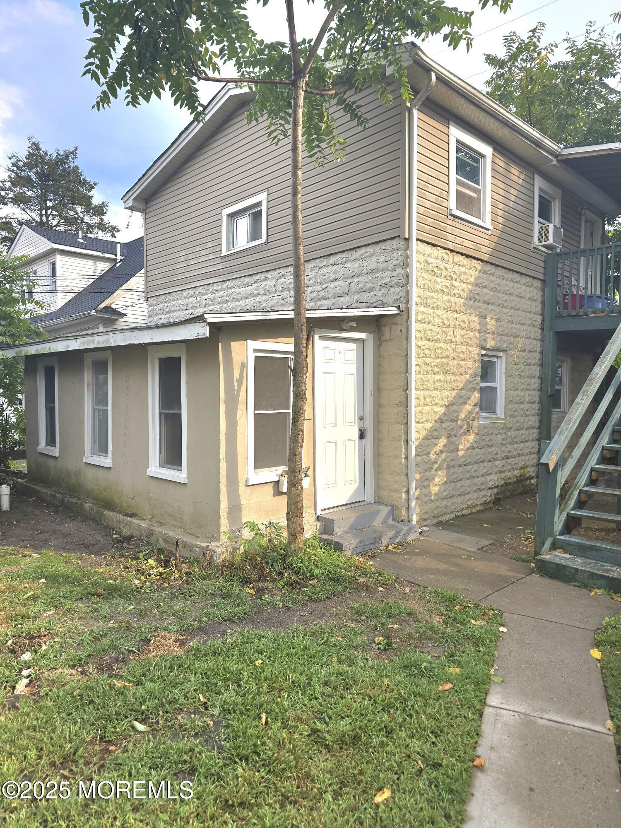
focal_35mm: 23
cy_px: 414
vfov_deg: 73.9
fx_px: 550
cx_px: 310
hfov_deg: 58.9
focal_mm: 6.3
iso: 12
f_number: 1.7
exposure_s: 1/179
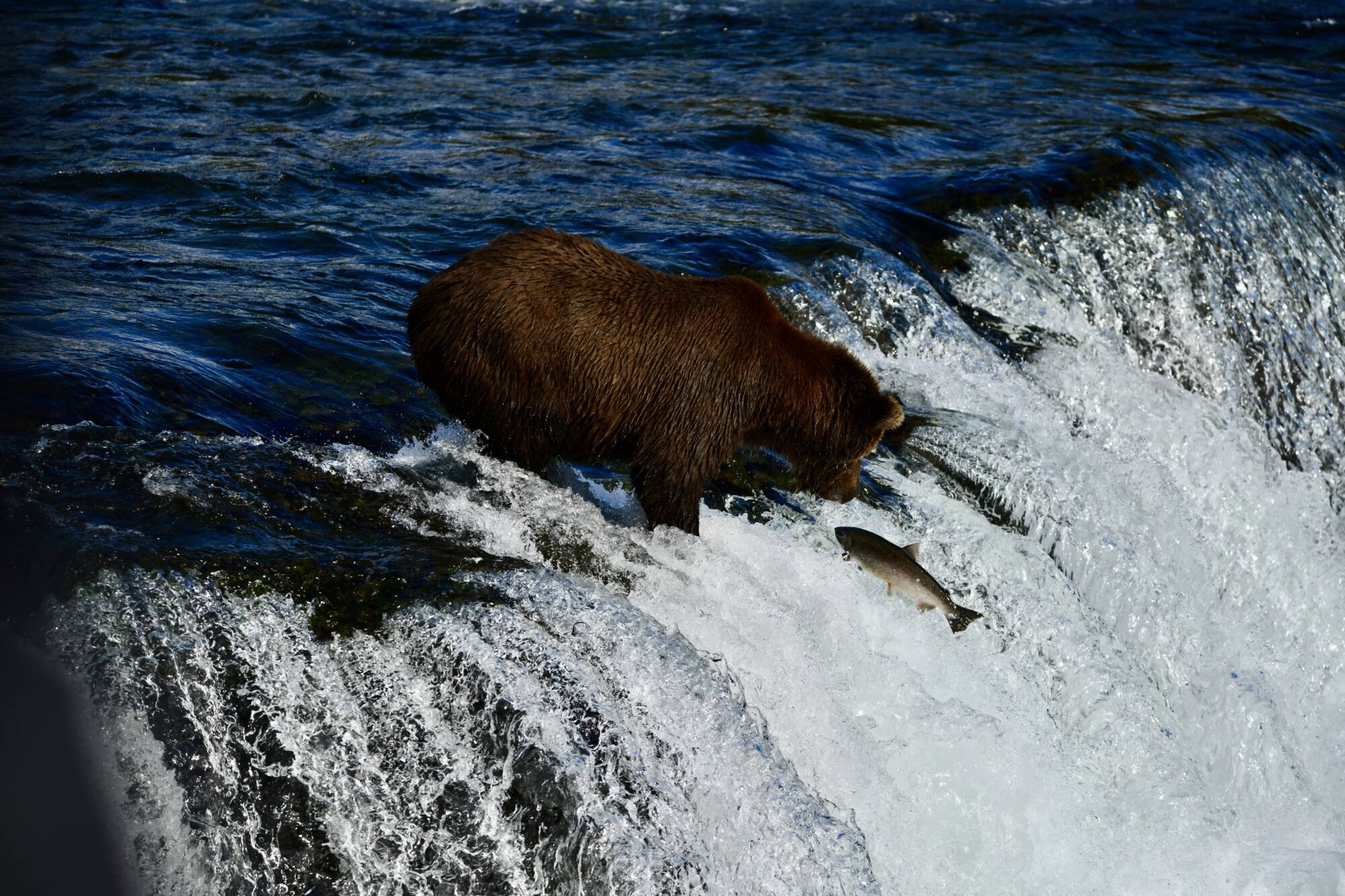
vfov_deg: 6.2
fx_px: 8218
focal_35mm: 220
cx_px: 672
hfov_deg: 9.4
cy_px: 448
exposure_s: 1/4000
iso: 400
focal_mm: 220
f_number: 5.6
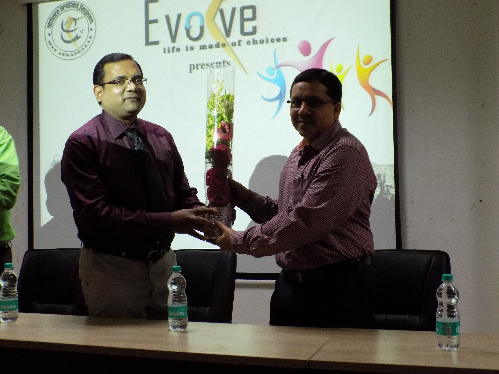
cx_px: 250
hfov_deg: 41.2
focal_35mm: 46
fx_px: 663
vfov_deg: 31.5
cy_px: 187
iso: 400
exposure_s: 1/30
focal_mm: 8.1
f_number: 3.7
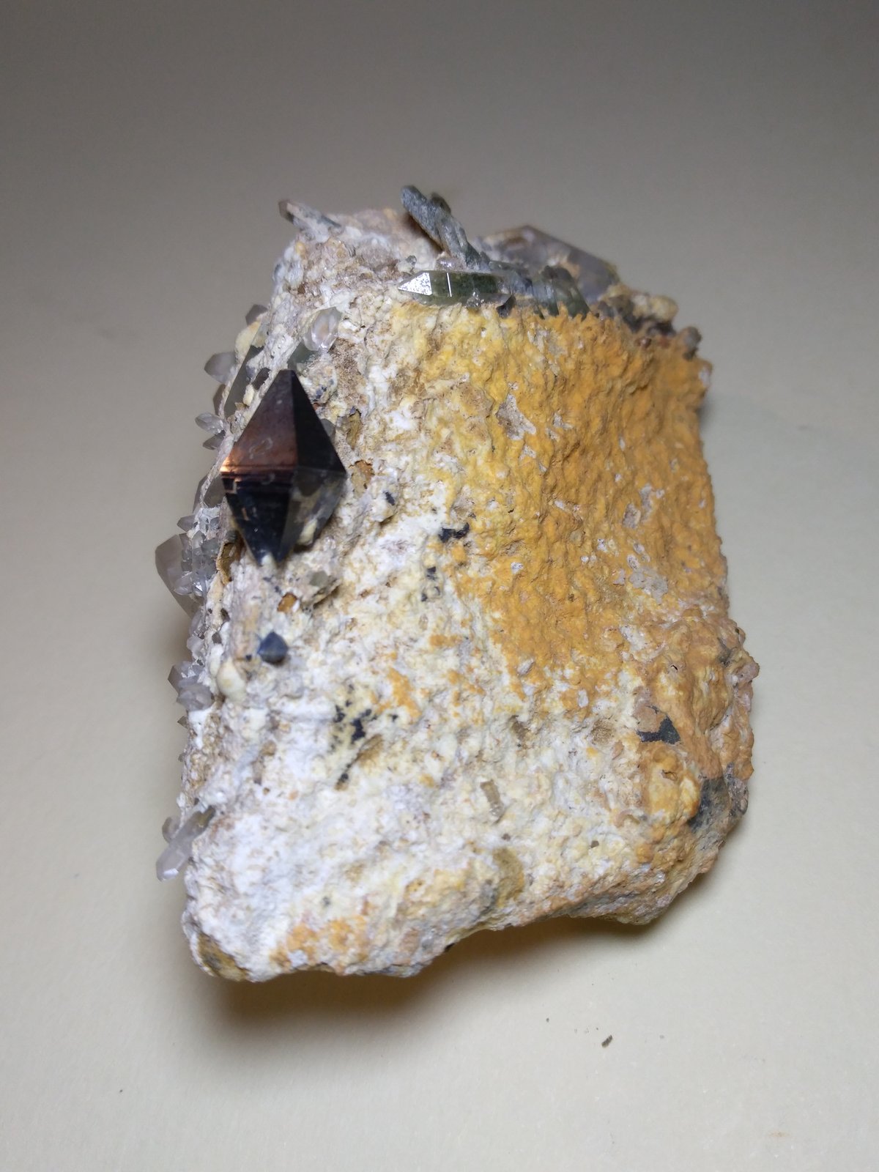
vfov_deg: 67.3
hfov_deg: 53.1
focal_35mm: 26
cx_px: 440
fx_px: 880
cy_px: 586
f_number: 2
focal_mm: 3.54
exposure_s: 1/120
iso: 153
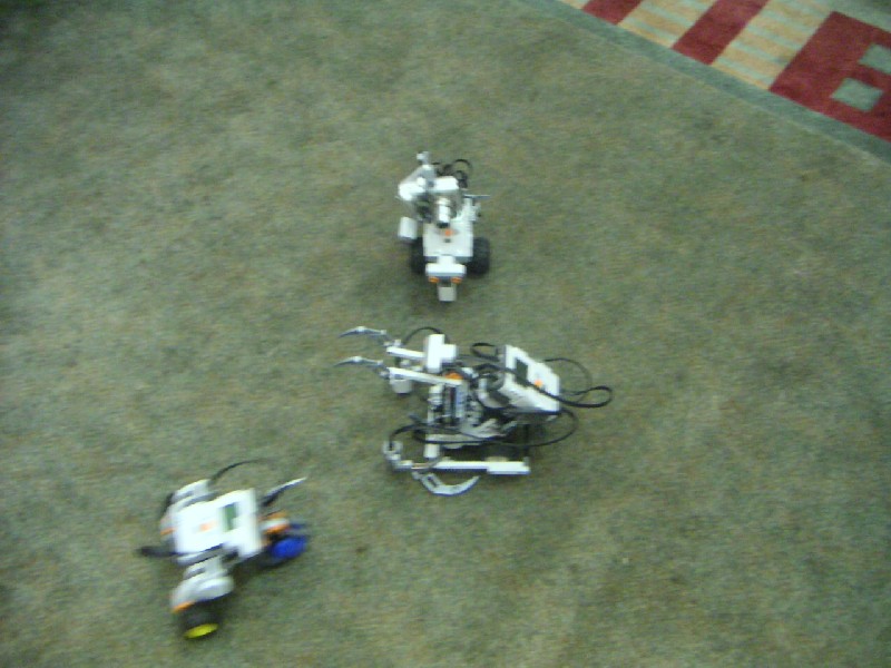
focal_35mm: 40
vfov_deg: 36.0
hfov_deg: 46.8
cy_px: 334
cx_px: 446
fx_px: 1030
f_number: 2.9
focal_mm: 5.3
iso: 400
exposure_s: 1/15
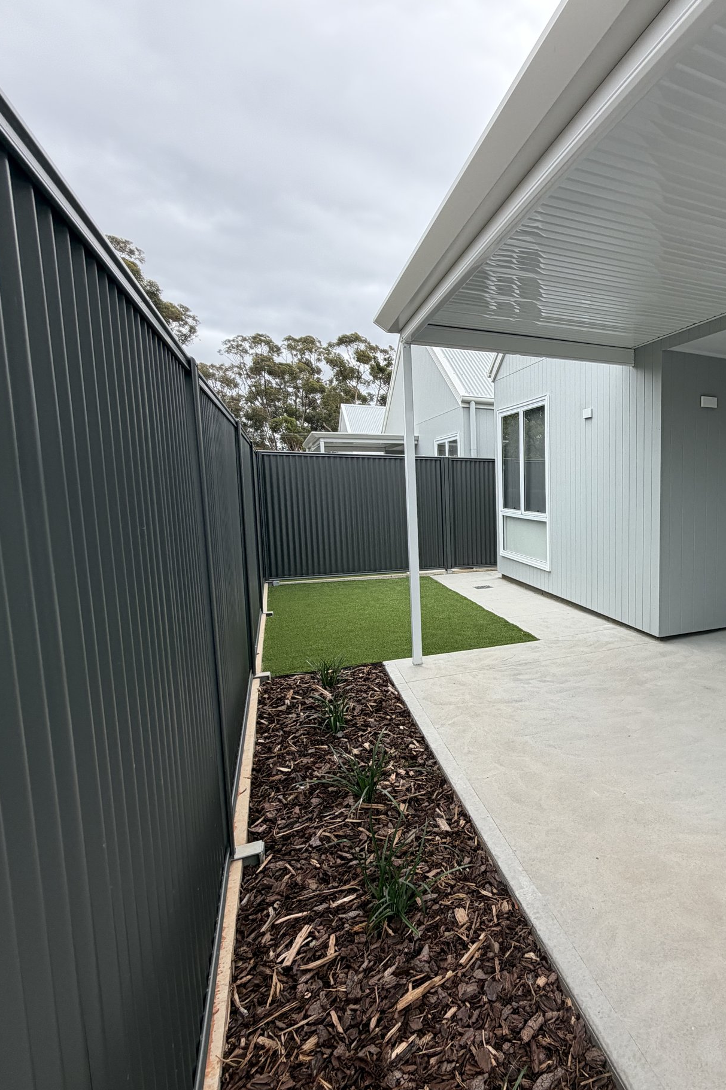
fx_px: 605
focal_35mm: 20
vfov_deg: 84.0
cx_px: 646
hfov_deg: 54.4
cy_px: 551
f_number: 2.2
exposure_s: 1/502
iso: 50
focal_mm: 2.22
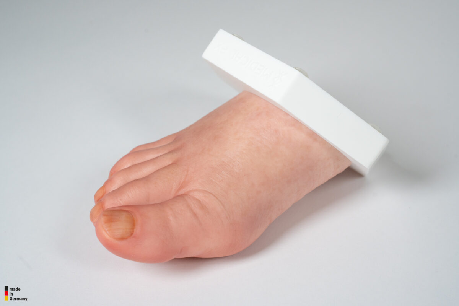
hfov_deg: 33.4
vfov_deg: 22.6
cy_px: 153
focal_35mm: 60
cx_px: 230
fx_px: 765
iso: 640
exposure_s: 1/100
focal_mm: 60
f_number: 9
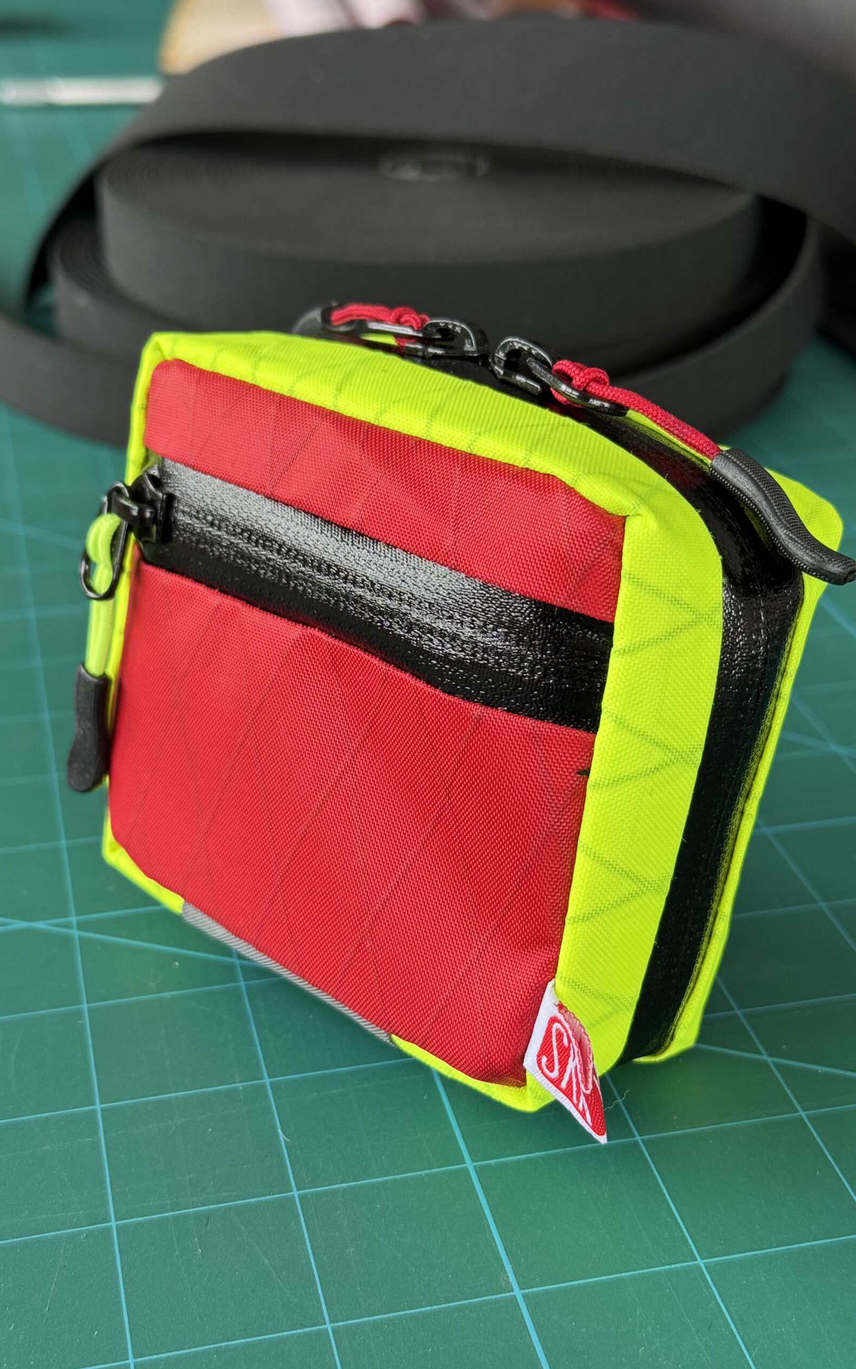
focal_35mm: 51
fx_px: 1904
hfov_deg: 25.3
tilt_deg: -26.6
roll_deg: +0.1
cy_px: 683
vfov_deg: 39.6
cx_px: 423
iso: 80
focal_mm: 6.76
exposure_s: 1/121
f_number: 1.78
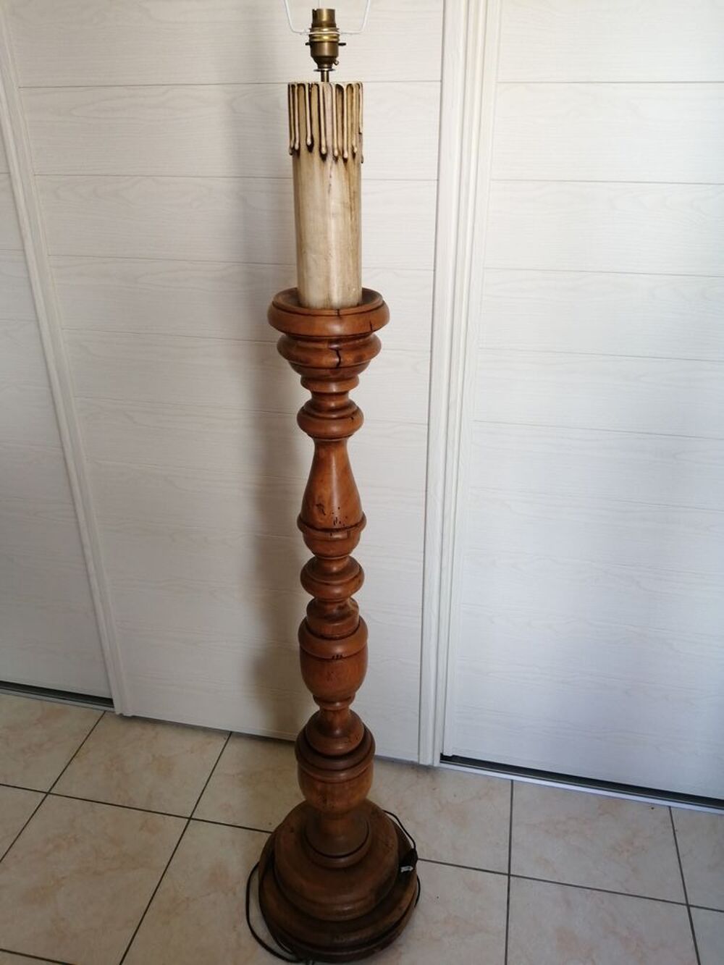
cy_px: 482
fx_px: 725
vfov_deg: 67.3
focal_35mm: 26
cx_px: 362
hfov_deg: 53.1
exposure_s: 1/50
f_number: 1.8
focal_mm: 3.6
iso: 64
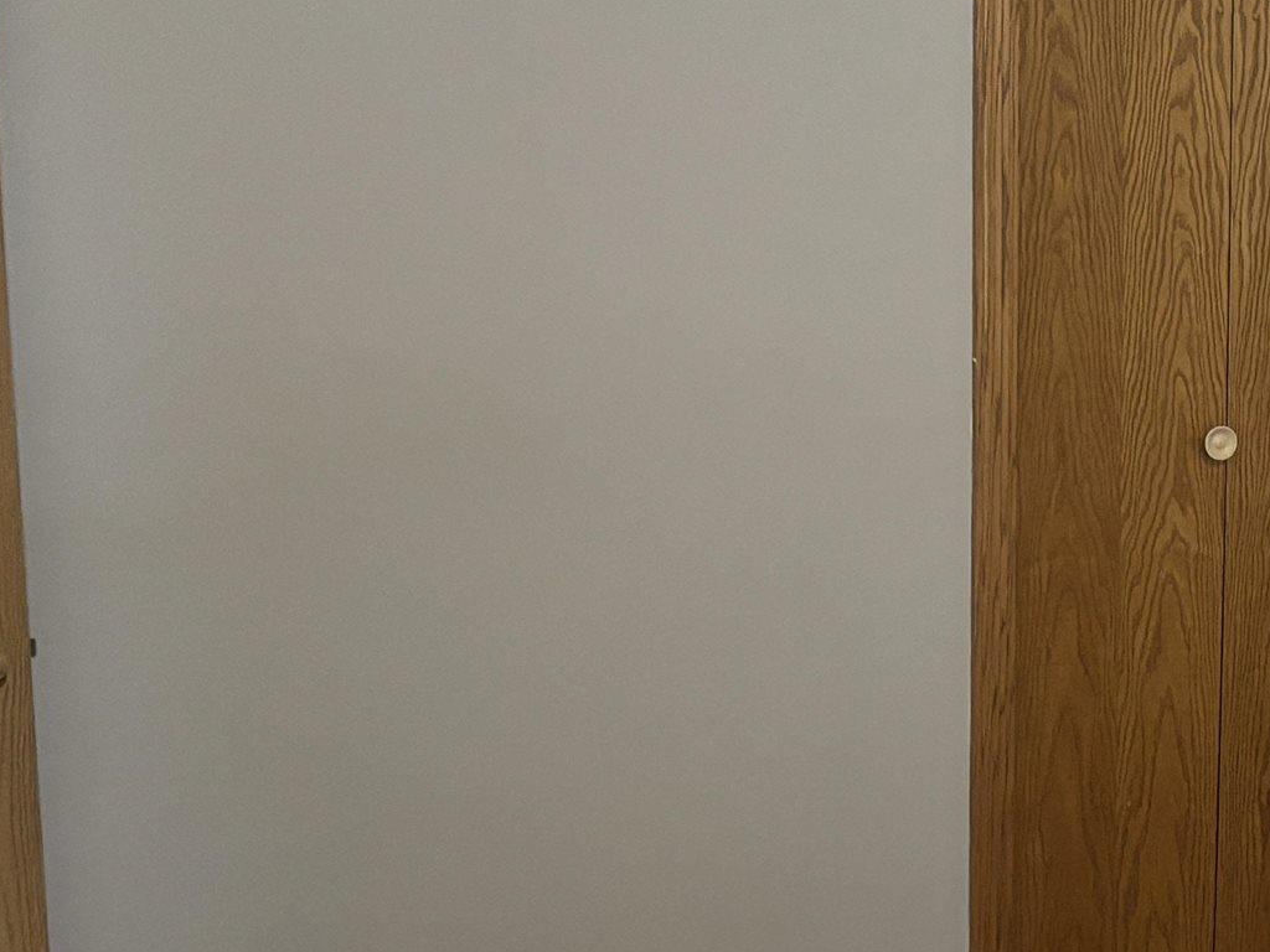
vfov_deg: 18.9
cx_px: 1776
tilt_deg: -9.9
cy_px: 606
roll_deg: -3.6
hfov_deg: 21.8
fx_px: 2862
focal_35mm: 78
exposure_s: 1/60
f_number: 1.6
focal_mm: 5.96
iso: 500
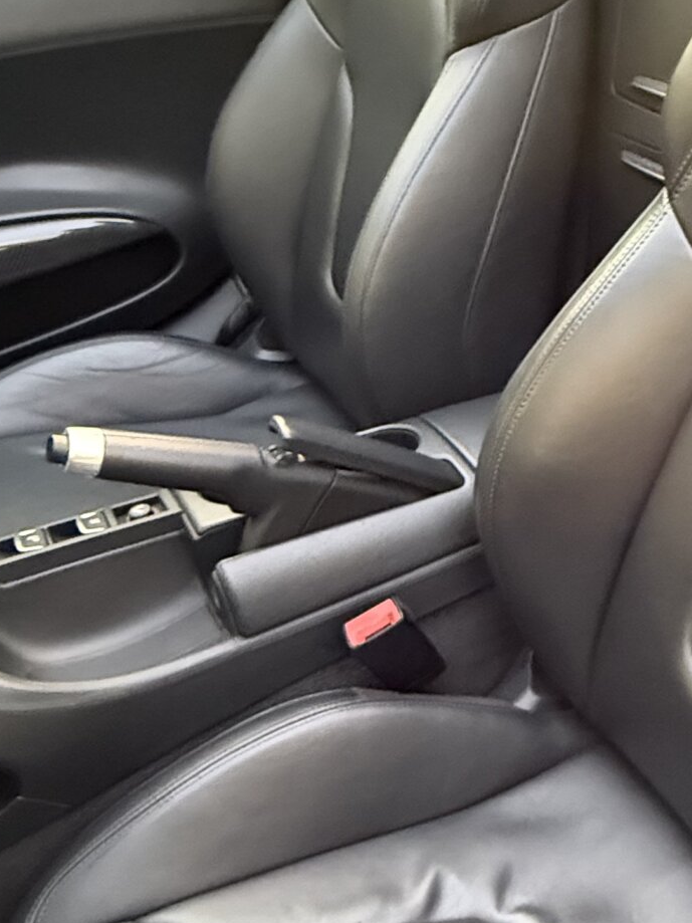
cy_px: 558
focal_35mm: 39
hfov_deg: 34.7
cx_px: 628
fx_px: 1040
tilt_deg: -40.8
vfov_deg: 47.6
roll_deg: +6.0
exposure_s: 1/60
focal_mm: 2.22
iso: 1250
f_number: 2.2
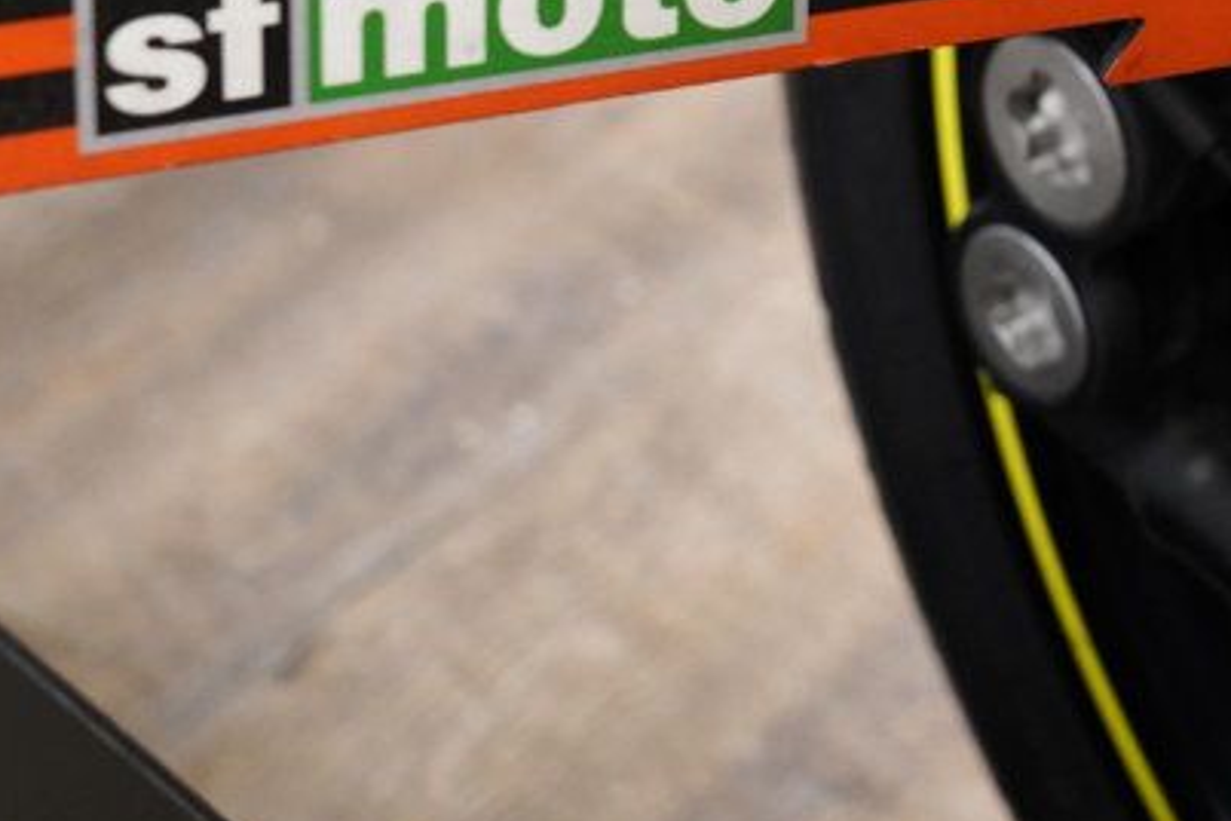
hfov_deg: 17.7
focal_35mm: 112
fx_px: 3829
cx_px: 1292
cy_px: -198
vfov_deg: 11.9
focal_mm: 44
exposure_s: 1/80
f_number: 7.1
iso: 5000
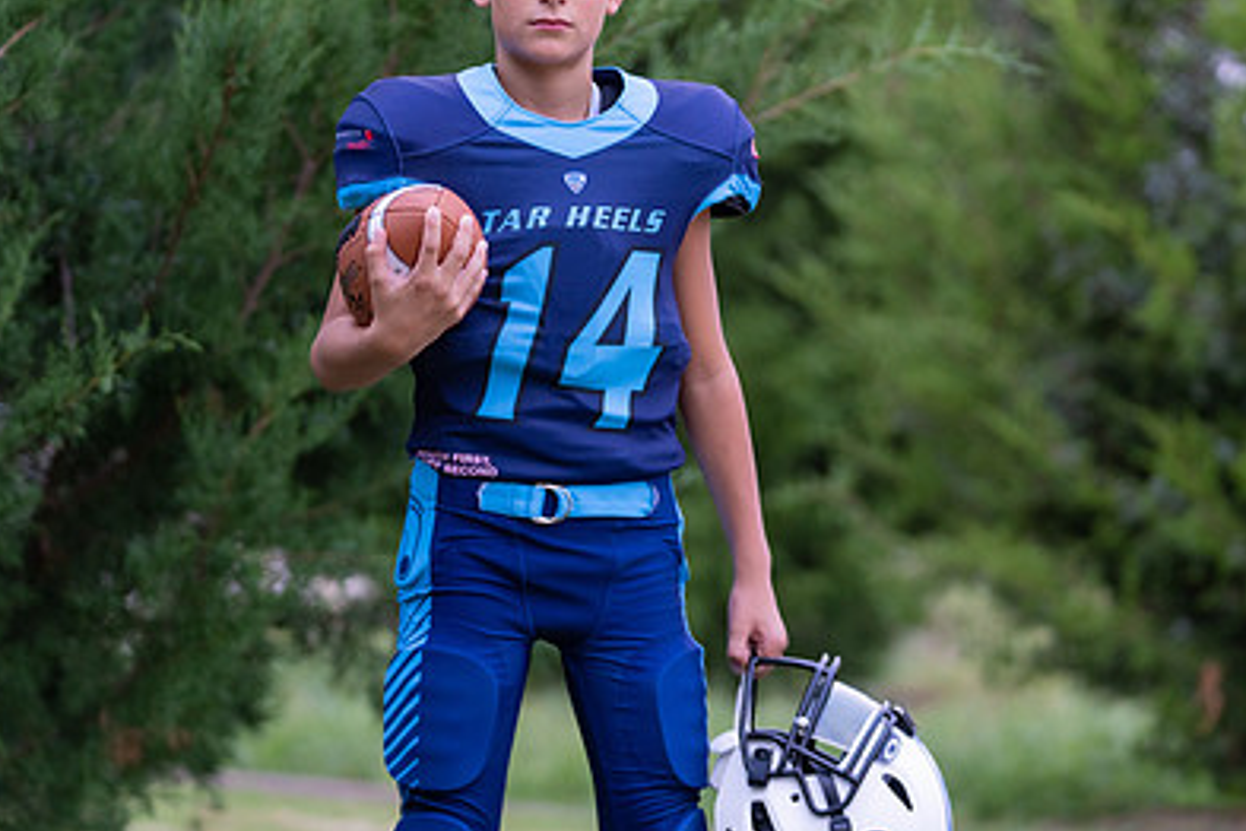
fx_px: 5364
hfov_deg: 13.2
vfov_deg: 8.8
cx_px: 593
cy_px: 230
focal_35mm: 155
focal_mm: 105
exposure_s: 1/320
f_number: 2.8
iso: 800
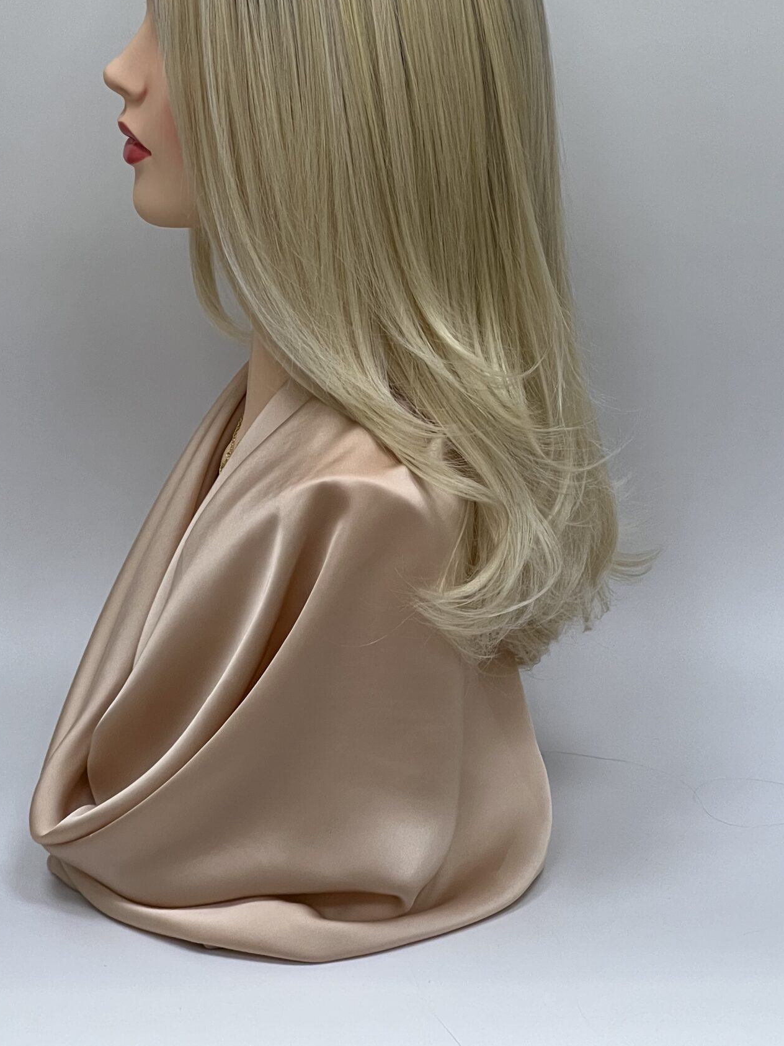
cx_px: 309
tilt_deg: -12.6
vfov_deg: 16.8
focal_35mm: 117
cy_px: 281
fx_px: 3533
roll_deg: +0.4
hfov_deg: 12.7
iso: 160
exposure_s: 1/100
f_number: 2.8
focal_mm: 9
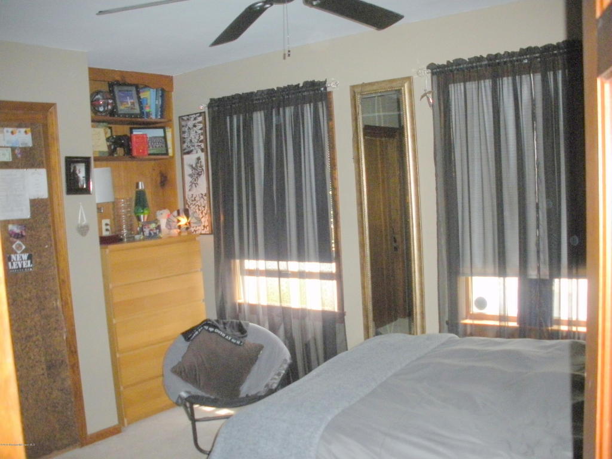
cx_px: 306
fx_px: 619
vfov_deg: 40.7
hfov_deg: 52.6
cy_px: 230
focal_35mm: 35
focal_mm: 6.3
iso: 433
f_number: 3.5
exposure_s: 1/60
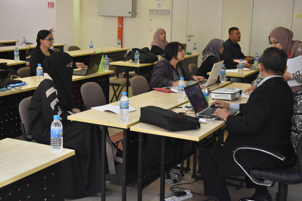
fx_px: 453
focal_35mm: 54
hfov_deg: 36.9
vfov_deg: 25.0
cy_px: 100
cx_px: 151
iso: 3200
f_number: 4.8
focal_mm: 36
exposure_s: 1/400
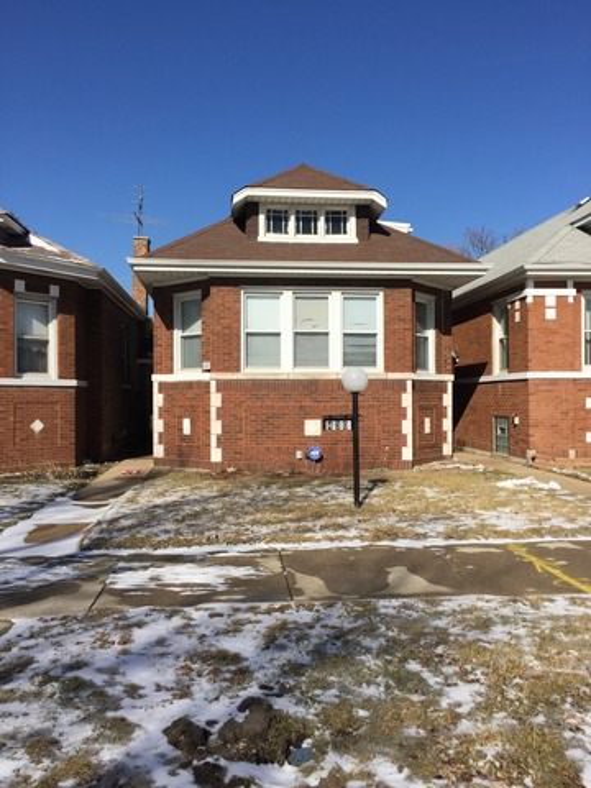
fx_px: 660
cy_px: 394
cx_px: 296
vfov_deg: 61.7
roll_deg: +0.0
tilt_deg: +2.3
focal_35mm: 29
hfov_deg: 48.2
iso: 32
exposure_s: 1/3300
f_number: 2.2
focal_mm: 4.15
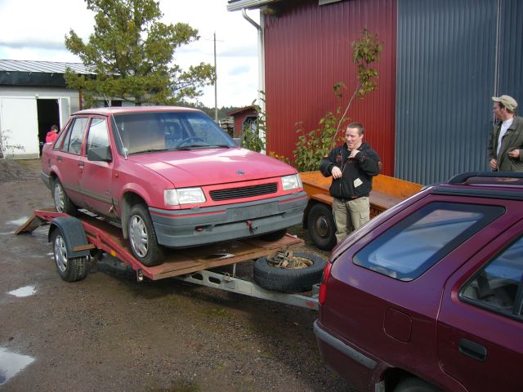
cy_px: 196
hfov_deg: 52.6
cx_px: 262
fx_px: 529
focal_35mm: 35
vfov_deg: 40.7
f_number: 2.8
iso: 50
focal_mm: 5.8
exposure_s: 1/320
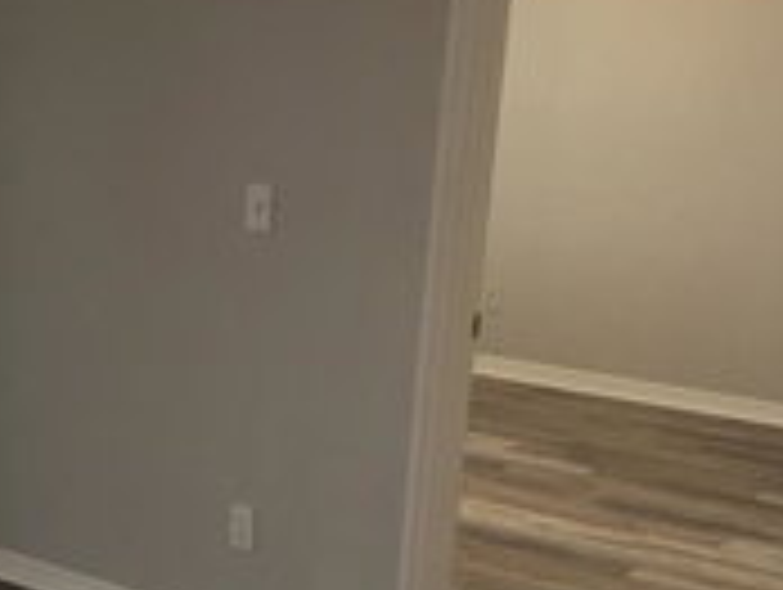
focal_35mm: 71
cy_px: 545
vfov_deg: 20.3
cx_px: 25
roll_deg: -2.1
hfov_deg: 26.1
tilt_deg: -19.0
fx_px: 1608
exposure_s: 1/30
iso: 64
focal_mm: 4.15
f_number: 2.2
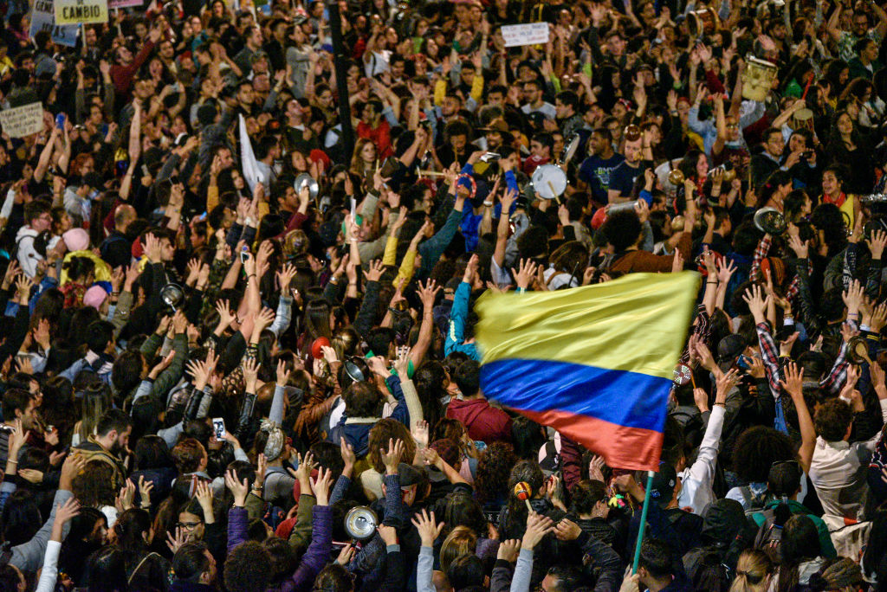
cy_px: 296
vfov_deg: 11.0
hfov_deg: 16.4
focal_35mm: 125
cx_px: 444
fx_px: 3081
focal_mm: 125
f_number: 5.6
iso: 6400
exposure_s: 1/80
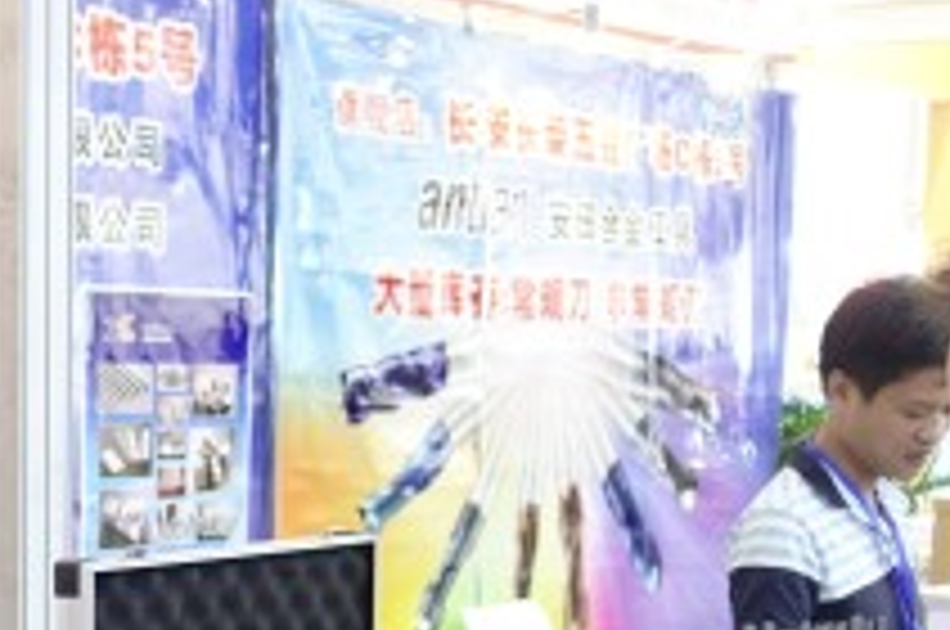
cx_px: -14
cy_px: 603
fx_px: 2161
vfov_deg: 16.3
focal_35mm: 82
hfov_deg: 23.7
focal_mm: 8.8
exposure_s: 1/30
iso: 320
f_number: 2
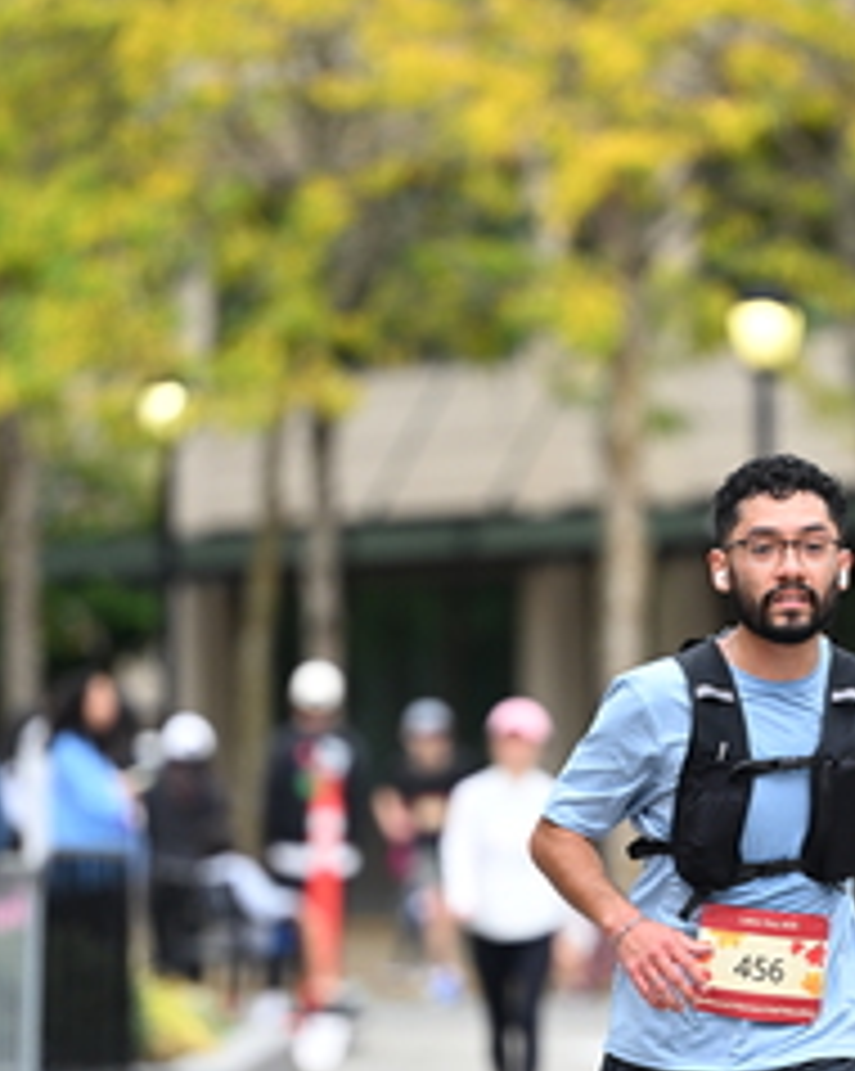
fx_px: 11687
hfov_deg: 4.2
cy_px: 698
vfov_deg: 5.2
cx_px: 682
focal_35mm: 369
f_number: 2.8
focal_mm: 170
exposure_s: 1/1600
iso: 640
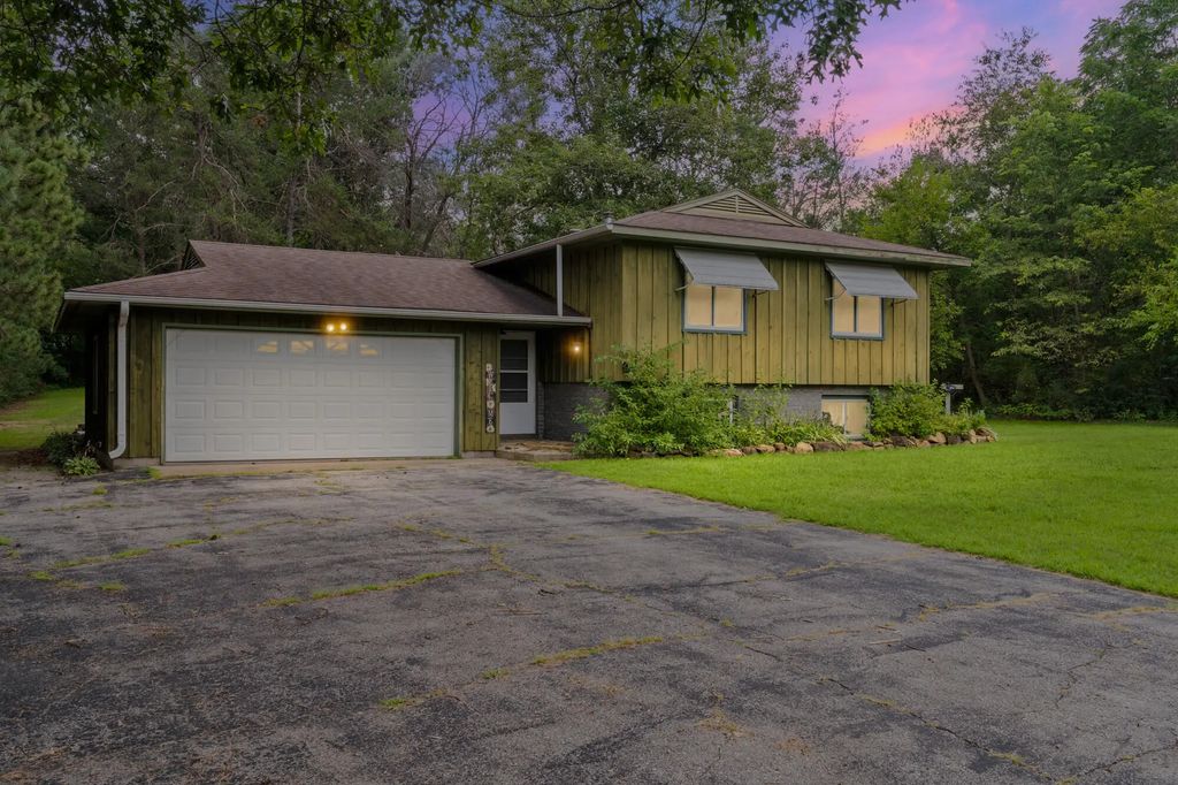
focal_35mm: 30
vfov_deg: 42.9
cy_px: 392
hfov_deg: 61.1
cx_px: 589
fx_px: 998
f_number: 16
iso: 500
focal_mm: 30.5
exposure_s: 1/8
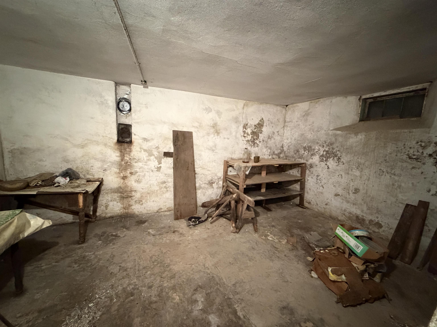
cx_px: 218
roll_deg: -2.5
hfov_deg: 102.1
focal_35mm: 14
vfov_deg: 85.7
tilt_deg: -8.6
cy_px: 164
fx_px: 177
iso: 1000
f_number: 2.2
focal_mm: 2.22
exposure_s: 1/40
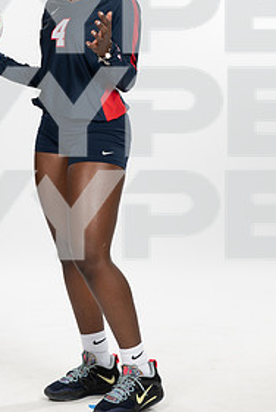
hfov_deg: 13.2
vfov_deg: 19.5
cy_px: 113
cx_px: 109
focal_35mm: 104
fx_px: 1193
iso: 200
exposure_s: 1/250
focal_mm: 65
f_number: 5.6
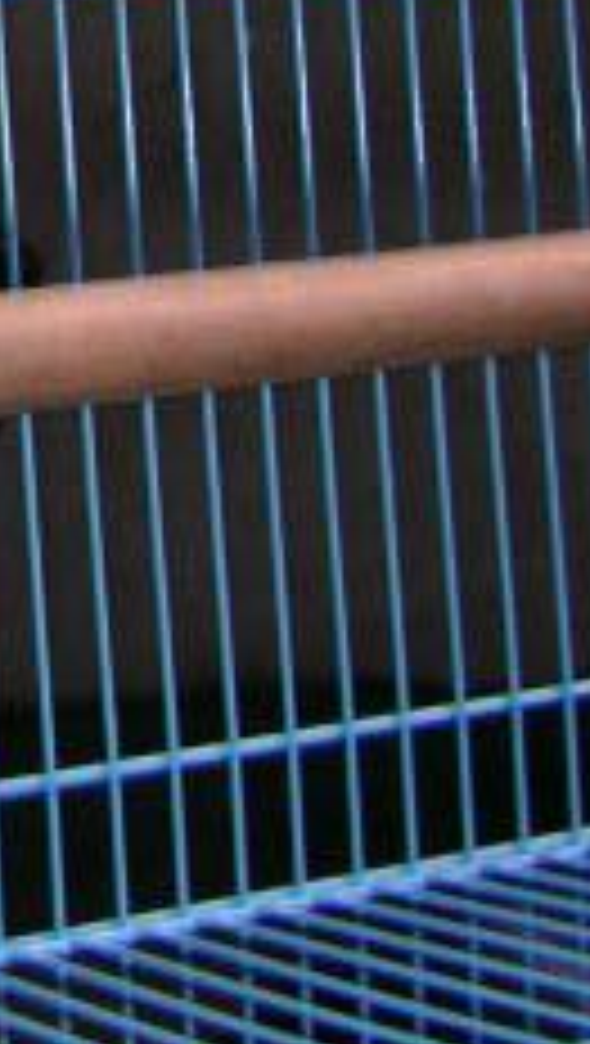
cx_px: -414
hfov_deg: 10.2
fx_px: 3161
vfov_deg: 18.3
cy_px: 18
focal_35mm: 114
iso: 100
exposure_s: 1/31.6
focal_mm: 6
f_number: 2.9
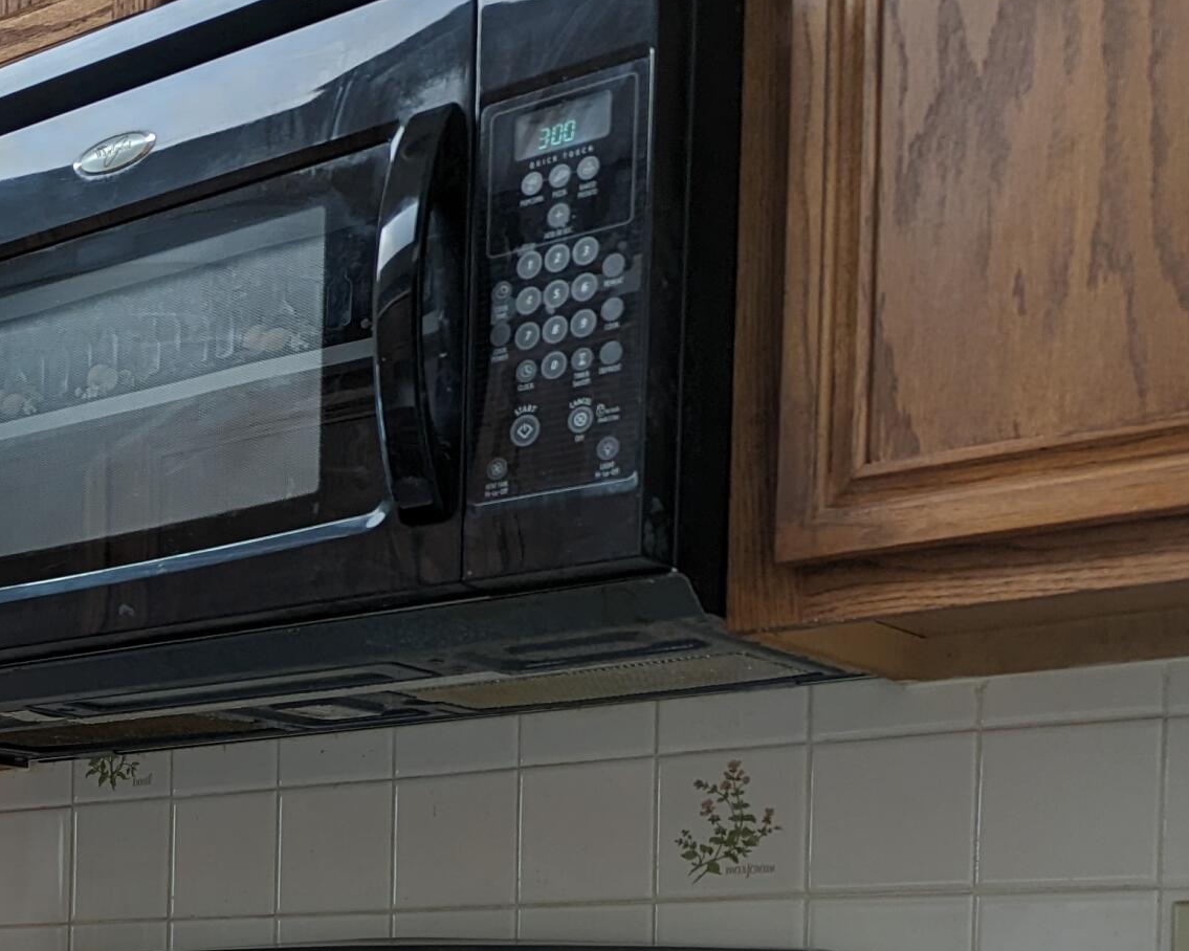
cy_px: 1106
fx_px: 2182
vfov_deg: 22.8
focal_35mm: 62
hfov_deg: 27.4
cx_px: -174
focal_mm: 6.81
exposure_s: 1/23.8
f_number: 1.85
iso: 51
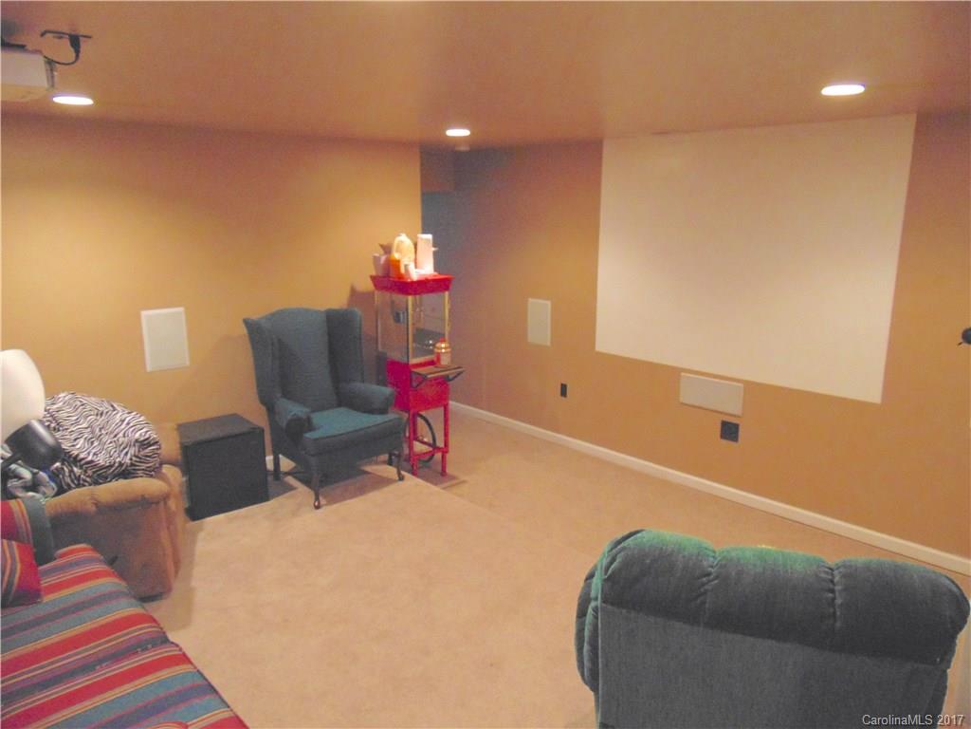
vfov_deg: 54.9
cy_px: 364
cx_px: 486
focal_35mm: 25
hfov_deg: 69.4
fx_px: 701
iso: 400
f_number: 3
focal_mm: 4.5
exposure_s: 1/13
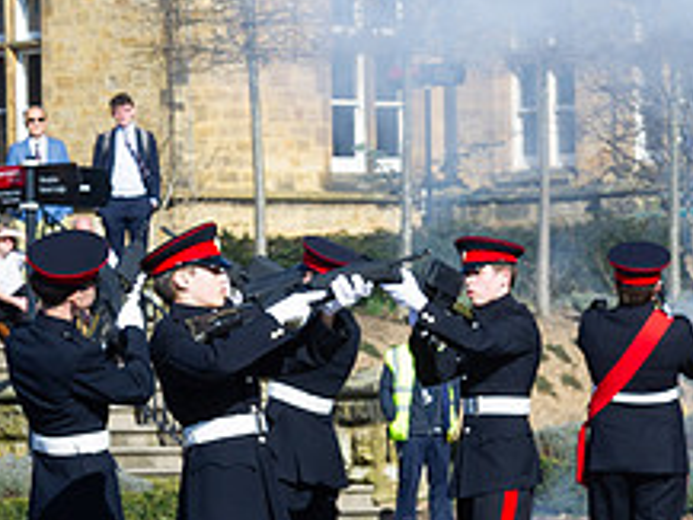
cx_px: 767
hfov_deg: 5.4
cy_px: 308
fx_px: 7271
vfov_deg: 4.1
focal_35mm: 363
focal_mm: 122
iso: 320
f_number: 9
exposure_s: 1/400
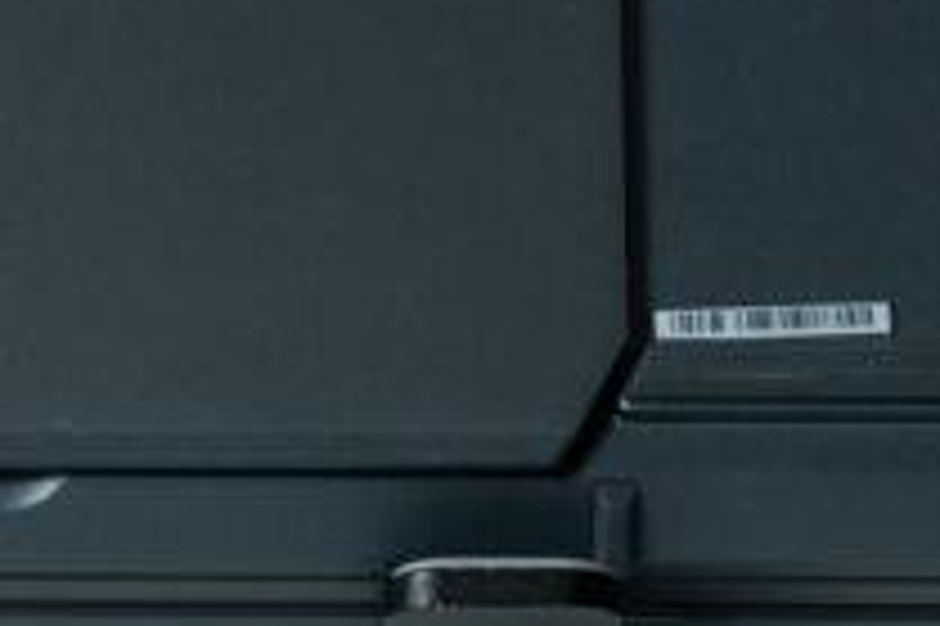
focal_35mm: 414
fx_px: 10801
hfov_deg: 5.0
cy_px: -295
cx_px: -252
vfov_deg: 3.3
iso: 640
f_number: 8
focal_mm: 84
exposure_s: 1/50
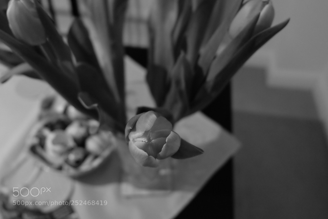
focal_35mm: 30
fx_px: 273
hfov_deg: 61.9
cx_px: 164
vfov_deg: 43.6
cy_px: 110
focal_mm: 20.1
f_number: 3.8
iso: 3200
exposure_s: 1/20
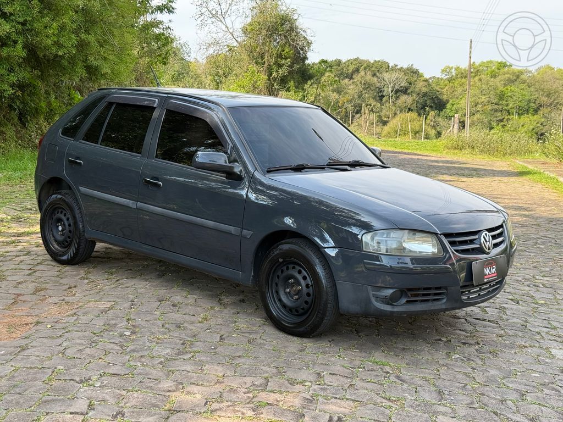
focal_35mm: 48
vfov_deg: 30.3
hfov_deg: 39.7
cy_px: 211
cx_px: 282
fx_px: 781
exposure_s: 1/802
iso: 64
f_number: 1.78
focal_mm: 6.76
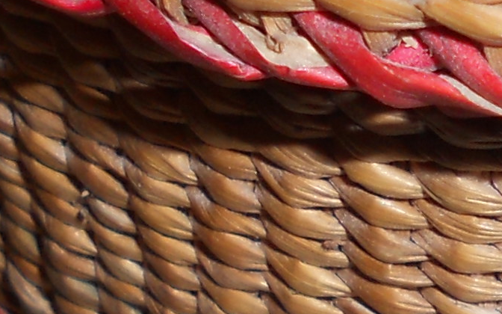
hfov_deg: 10.3
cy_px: 358
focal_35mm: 202
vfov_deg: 6.5
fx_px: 2764
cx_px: 554
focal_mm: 5.8
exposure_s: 1/25
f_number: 8.8
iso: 80
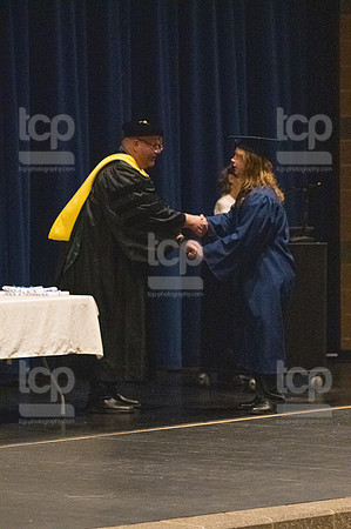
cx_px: 176
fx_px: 2682
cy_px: 264
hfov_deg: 7.5
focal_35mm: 183
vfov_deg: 11.2
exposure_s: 1/400
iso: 10000
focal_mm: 122
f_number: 3.2
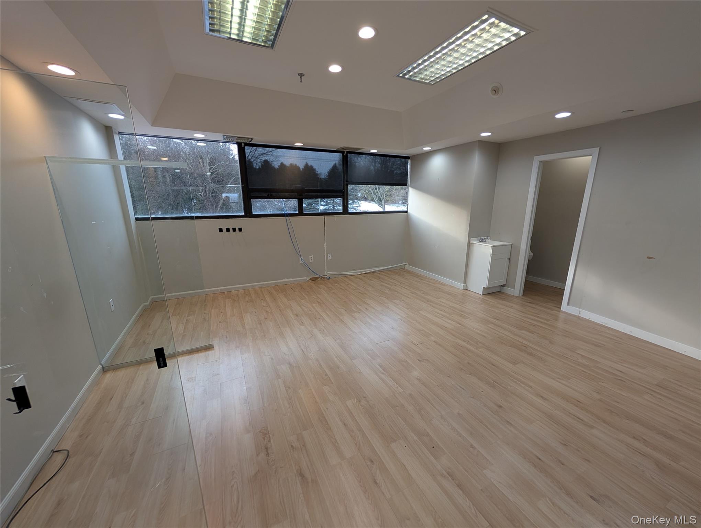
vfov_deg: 94.6
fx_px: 243
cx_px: 350
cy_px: 264
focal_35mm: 12
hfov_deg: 110.5
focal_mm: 2.02
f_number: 1.7
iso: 46
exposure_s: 1/133
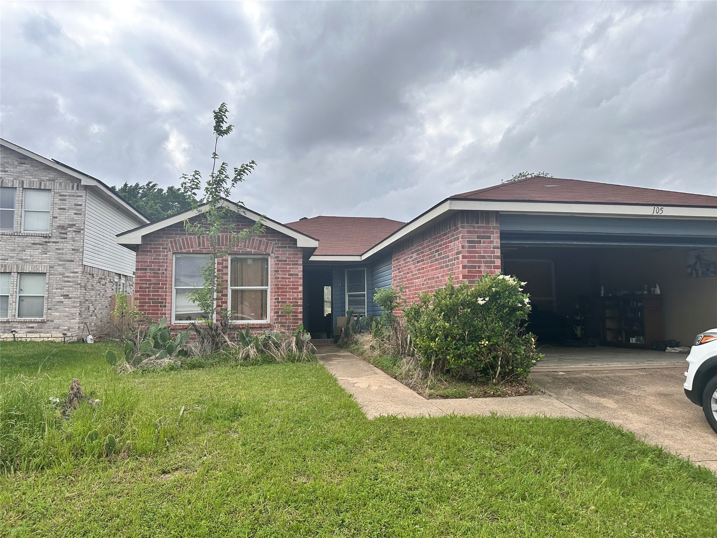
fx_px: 497
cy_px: 269
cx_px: 358
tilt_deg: +4.9
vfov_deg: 56.8
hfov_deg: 71.6
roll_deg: +0.6
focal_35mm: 24
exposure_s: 1/5525
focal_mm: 6.86
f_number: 1.78
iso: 80
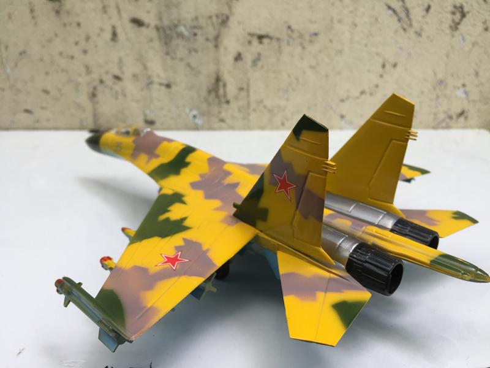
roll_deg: -1.6
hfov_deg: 61.7
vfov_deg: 48.2
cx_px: 245
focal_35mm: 29
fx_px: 411
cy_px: 184
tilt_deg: -20.4
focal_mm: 4.15
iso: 32
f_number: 2.2
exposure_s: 1/178
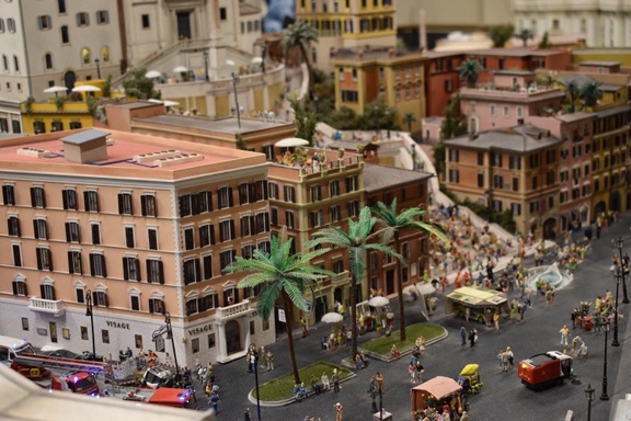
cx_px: 316
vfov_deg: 23.8
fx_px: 999
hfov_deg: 35.1
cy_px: 210
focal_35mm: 57
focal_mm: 38
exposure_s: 1/60
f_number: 4.8
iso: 500
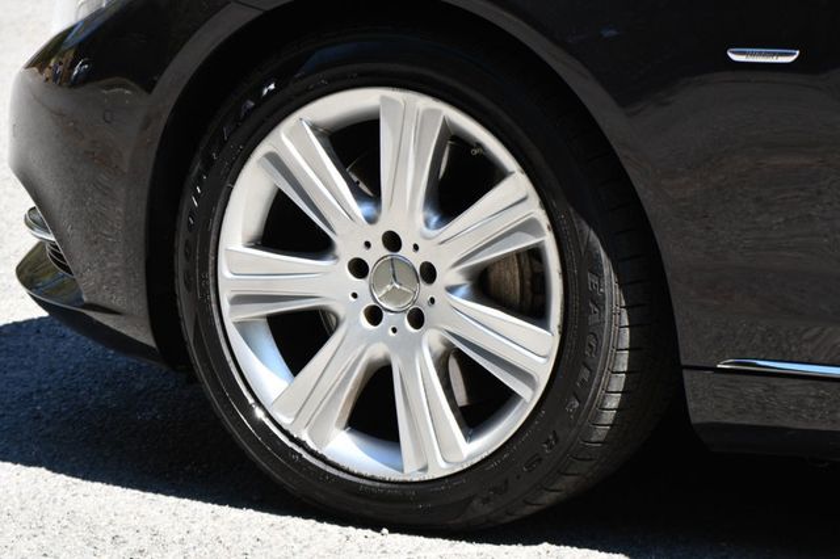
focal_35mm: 168
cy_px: 280
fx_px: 3918
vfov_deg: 8.2
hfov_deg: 12.2
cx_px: 420
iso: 200
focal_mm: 112
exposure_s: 1/250
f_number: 7.1
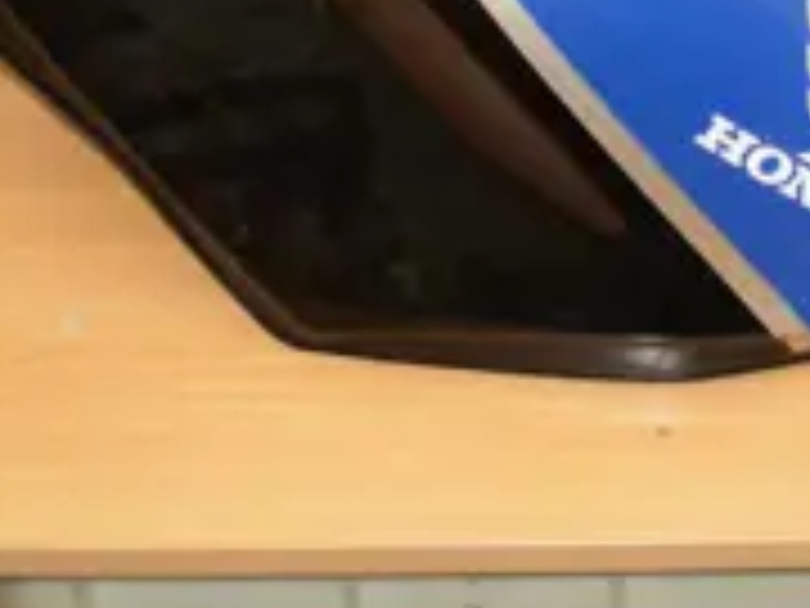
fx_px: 2246
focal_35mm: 96
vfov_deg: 15.0
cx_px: 572
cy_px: -63
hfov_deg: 20.3
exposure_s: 1/30
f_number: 3.1
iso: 125
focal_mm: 6.3
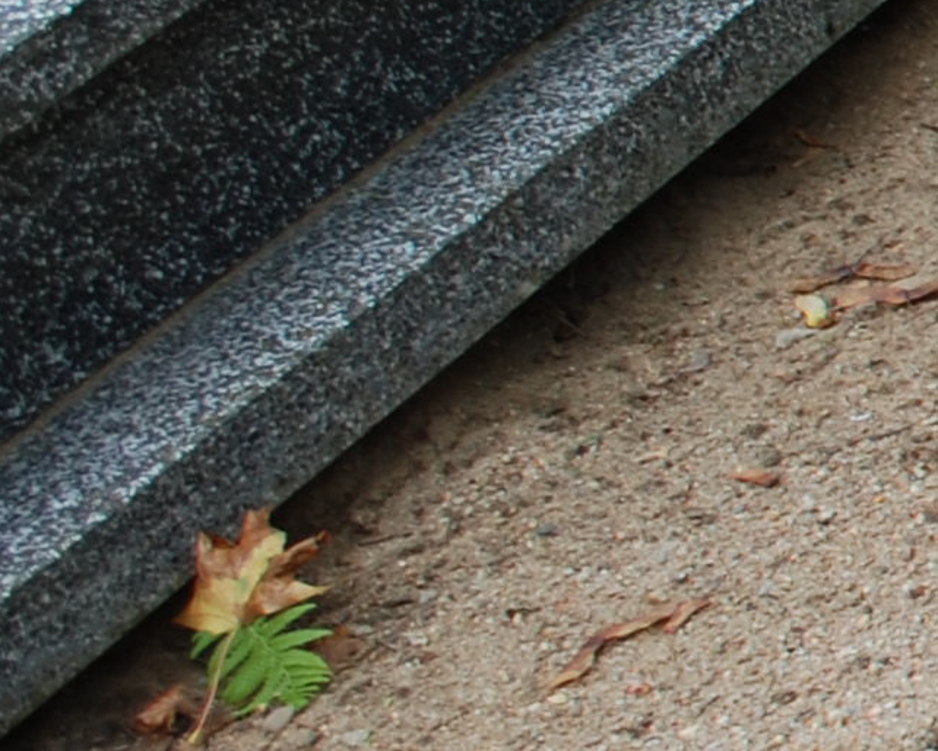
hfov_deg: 9.8
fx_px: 4249
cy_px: -91
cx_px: 2766
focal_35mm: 153
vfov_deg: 10.0
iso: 125
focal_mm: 18
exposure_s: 1/125
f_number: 5.6
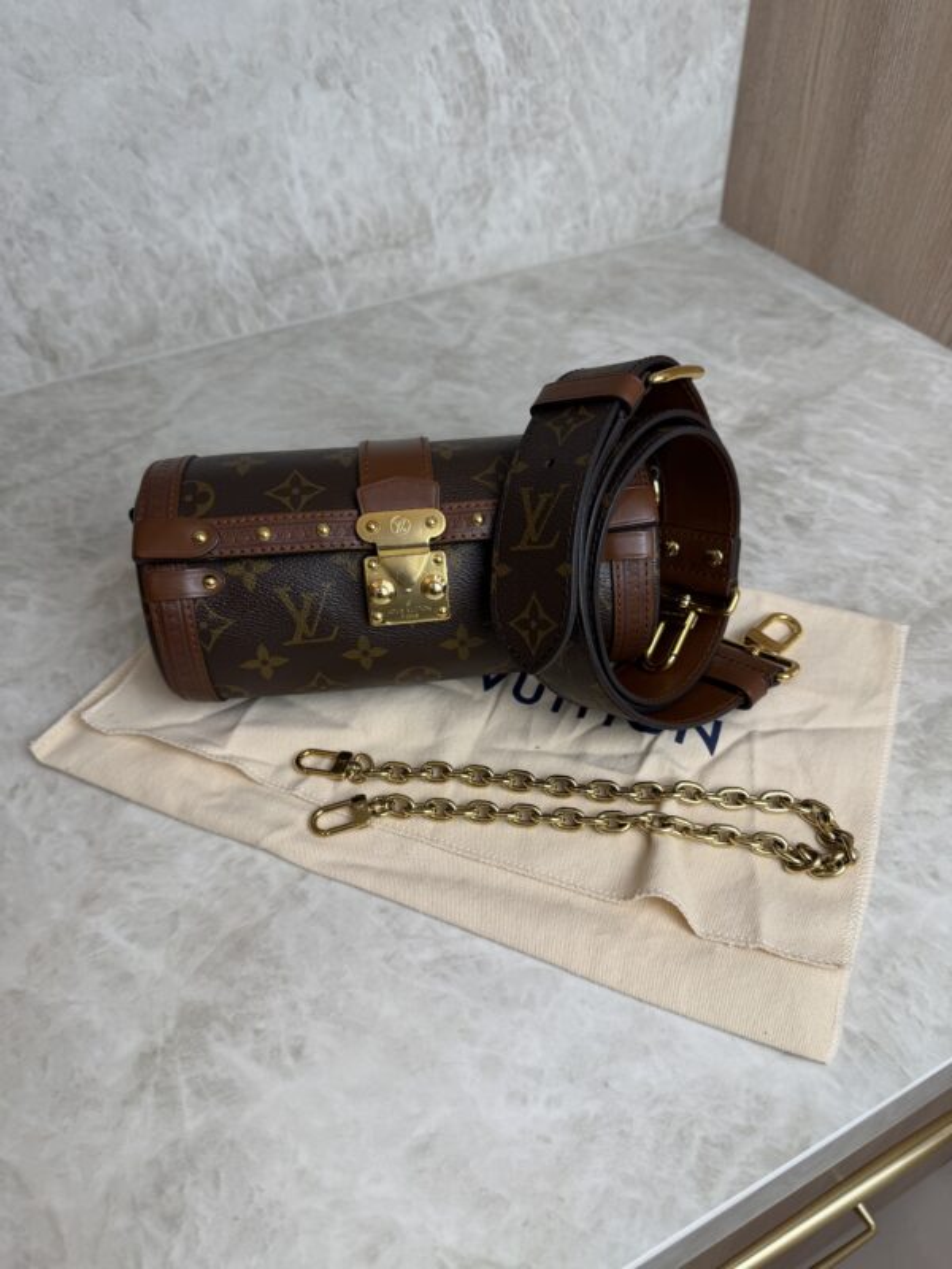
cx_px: 476
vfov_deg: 71.6
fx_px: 880
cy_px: 634
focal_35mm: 24
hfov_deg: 56.8
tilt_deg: -45.4
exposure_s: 1/133
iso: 50
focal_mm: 6.76
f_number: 1.78
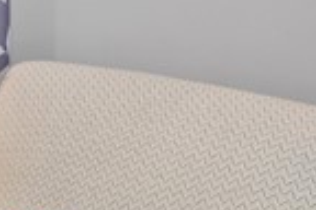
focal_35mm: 121
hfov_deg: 10.1
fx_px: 1062
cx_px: -731
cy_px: -162
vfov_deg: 10.7
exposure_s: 1/40
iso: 400
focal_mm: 16
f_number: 8
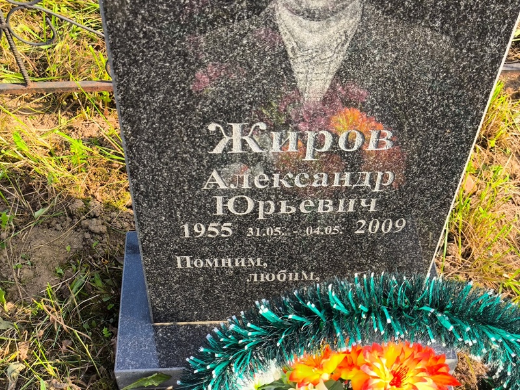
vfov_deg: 29.1
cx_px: 260
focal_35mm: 50
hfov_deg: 38.2
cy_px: 195
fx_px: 751
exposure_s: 1/523
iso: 50
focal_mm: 4.71
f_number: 1.7
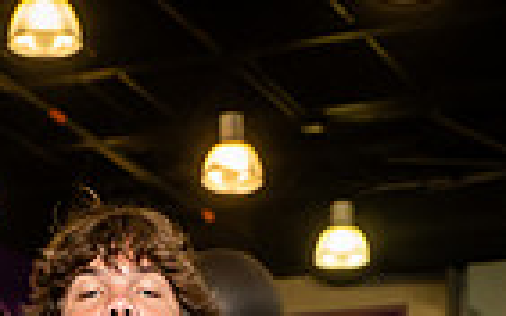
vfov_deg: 7.8
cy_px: 779
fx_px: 2150
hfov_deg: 13.4
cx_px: 179
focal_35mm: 156
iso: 500
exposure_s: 1/250
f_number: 5.6
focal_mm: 48
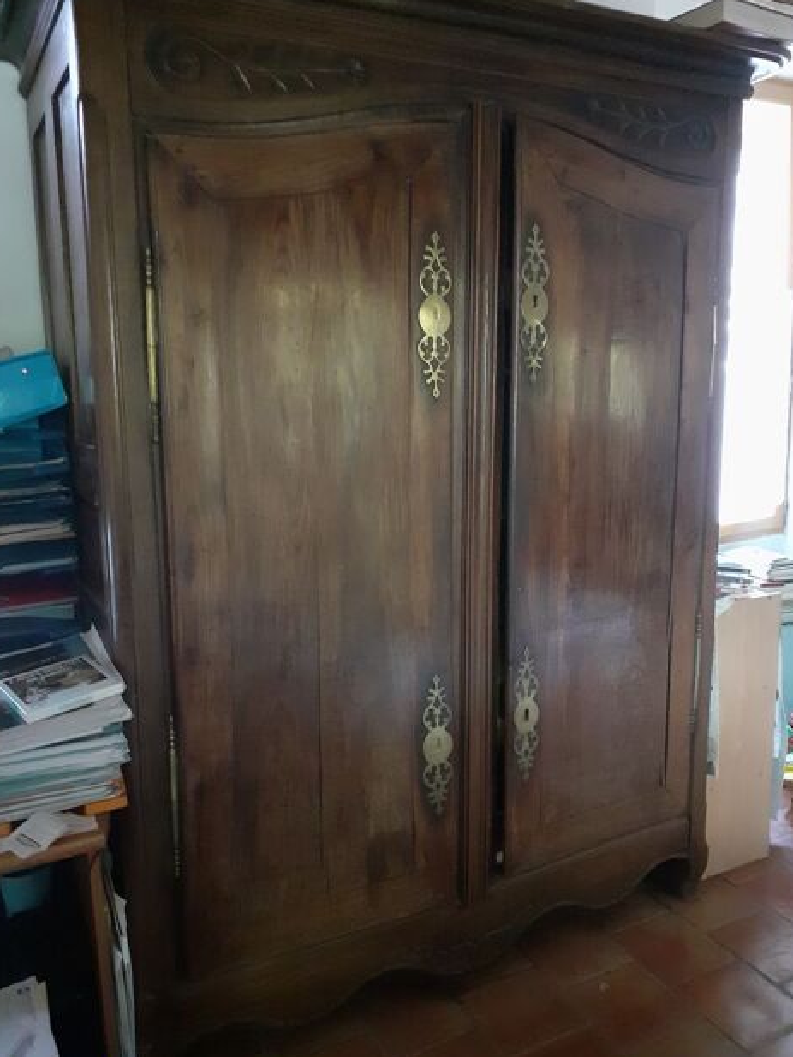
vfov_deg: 63.4
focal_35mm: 28
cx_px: 392
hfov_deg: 49.8
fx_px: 855
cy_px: 533
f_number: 1.9
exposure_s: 1/20
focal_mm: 3.6
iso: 1000
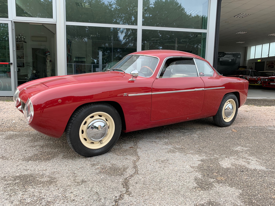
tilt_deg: -10.2
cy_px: 103
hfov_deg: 67.3
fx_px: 207
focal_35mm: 26
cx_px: 138
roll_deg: -0.2
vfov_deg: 53.1
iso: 25
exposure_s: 1/389
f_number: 1.8
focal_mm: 4.25
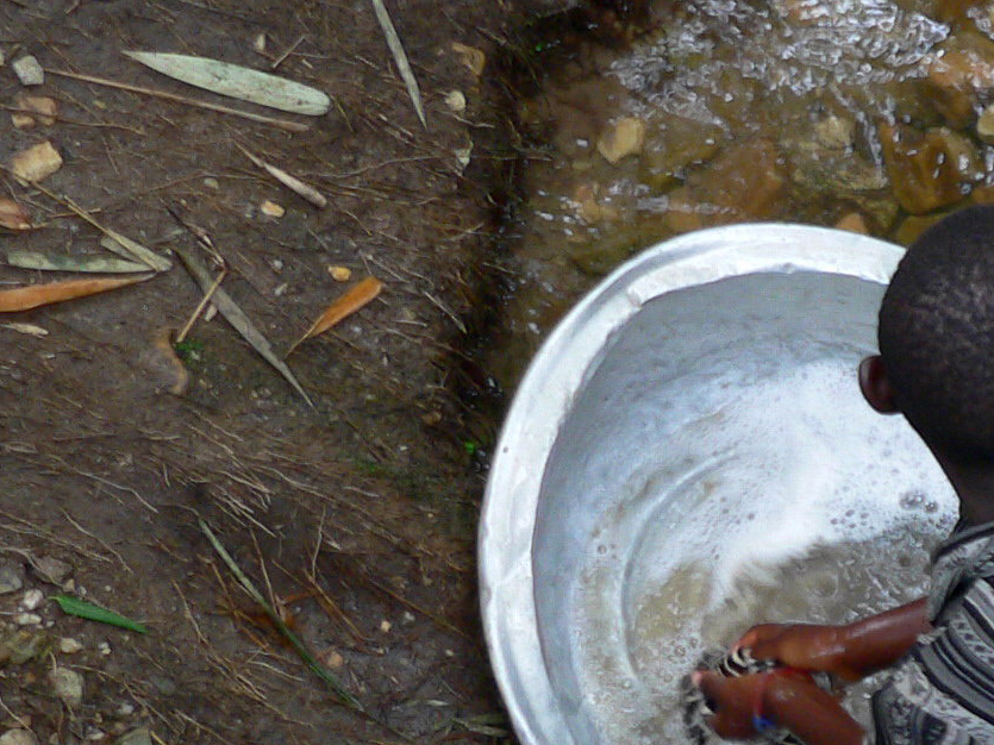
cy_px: 217
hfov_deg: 13.2
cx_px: 1520
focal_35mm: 141
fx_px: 4048
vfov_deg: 10.5
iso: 100
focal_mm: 7.6
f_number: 2.8
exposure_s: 1/60
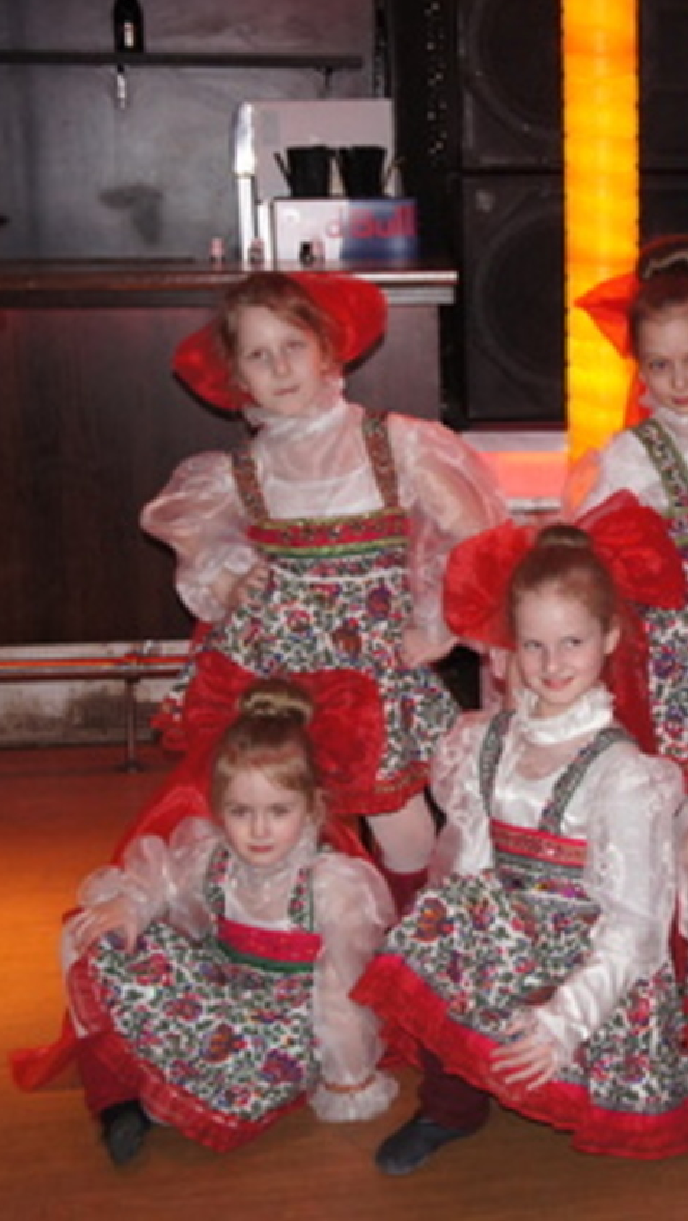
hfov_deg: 17.2
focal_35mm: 69
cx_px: 661
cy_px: 608
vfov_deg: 30.6
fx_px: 2229
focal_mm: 29
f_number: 4
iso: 1600
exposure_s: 1/60
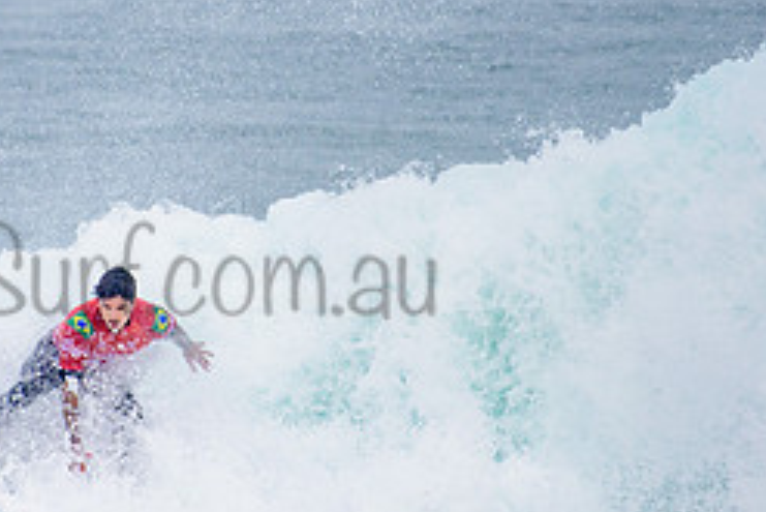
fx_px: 24994
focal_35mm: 1174
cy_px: 244
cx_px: 109
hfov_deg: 1.8
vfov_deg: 1.2
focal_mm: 500
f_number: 5.6
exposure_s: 1/2000
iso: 400
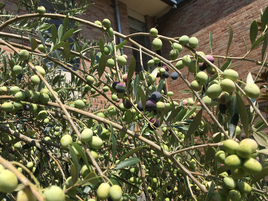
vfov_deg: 48.2
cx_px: 134
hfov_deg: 61.7
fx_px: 225
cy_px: 100
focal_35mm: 29
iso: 25
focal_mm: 4.15
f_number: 2.2
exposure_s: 1/1876
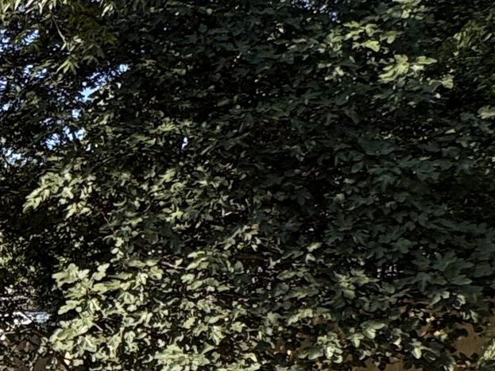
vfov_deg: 19.8
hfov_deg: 19.2
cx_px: -451
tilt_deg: -6.8
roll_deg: -0.4
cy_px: 467
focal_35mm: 69
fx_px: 986
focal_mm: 2.22
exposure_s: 1/720
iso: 40
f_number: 2.2
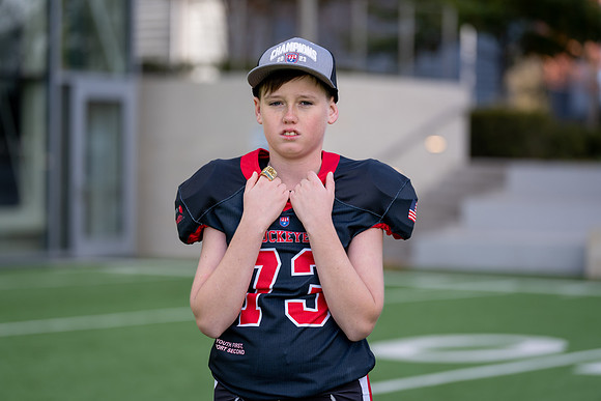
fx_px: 1970
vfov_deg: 11.6
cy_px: 200
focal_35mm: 118
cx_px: 300
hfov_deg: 17.3
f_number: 2.8
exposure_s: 1/640
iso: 100
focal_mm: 118
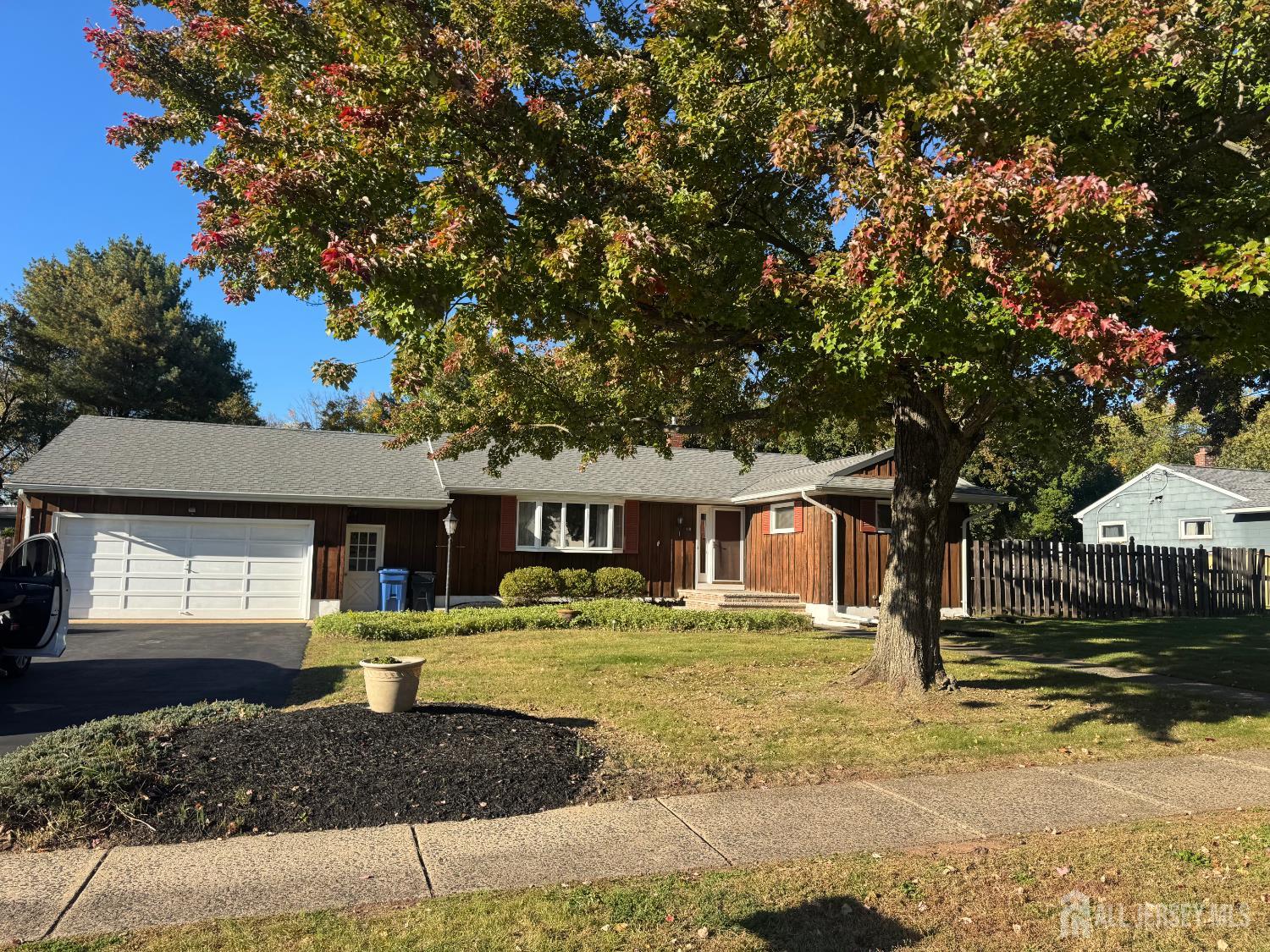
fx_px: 881
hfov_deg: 71.6
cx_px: 635
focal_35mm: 24
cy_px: 476
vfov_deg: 56.8
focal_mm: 6.76
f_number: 1.78
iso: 80
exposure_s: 1/1869
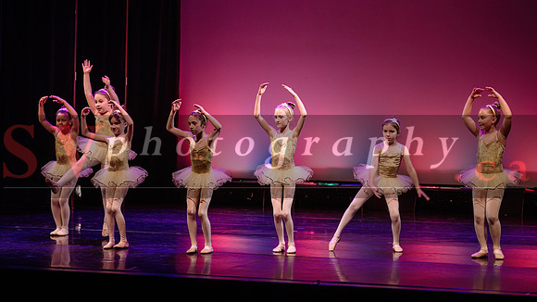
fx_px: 1375
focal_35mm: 97
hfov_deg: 22.1
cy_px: 122
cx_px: 249
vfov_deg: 12.5
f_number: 2.8
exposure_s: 1/250
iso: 1600
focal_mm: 86
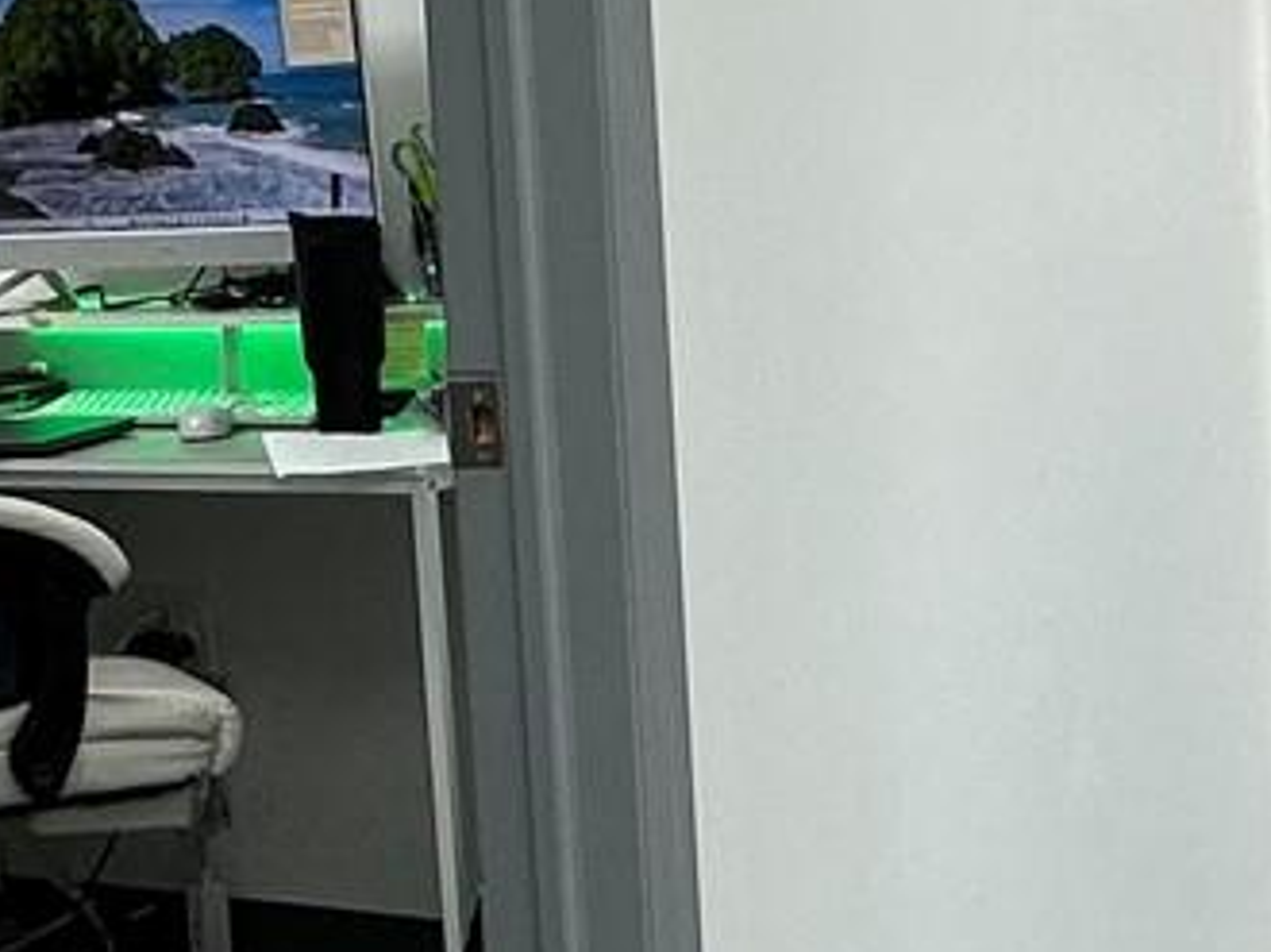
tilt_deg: -6.4
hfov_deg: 22.3
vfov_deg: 16.9
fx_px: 3192
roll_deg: +4.1
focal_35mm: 87
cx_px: 324
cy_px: 447
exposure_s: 1/120
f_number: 2.2
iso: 64
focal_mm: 2.22
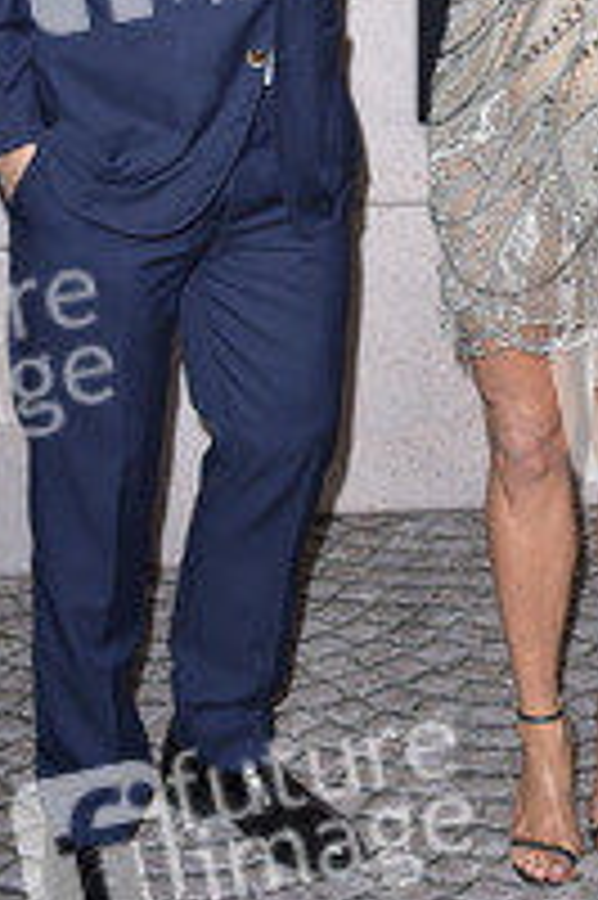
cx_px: 375
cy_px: 153
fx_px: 1597
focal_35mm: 64
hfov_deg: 21.2
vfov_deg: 30.5
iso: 320
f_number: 6.3
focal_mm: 32
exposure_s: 1/250
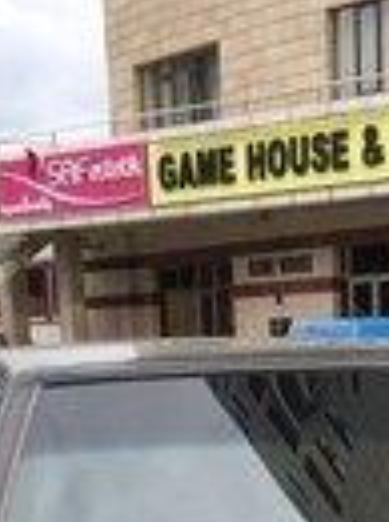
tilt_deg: -18.1
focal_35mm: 111
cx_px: 313
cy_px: 899
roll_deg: +2.3
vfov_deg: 15.6
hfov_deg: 13.2
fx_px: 1669
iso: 32
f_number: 2.2
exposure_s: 1/807
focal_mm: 4.15
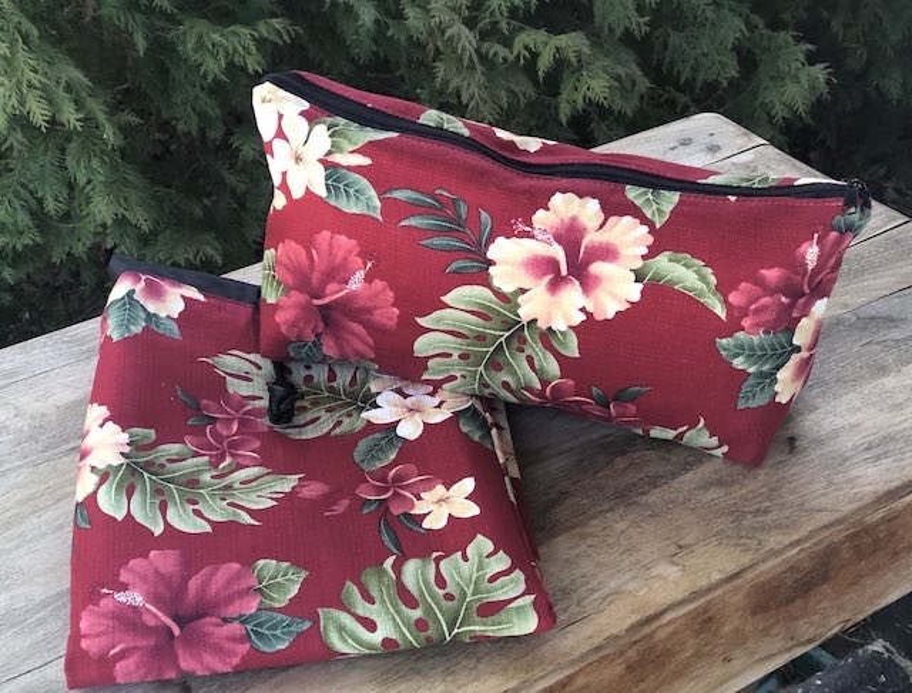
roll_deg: -0.2
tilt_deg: -34.7
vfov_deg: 25.9
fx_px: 1509
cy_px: 346
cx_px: 456
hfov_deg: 33.6
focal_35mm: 57
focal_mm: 6.6
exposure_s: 1/30
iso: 50
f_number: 2.8
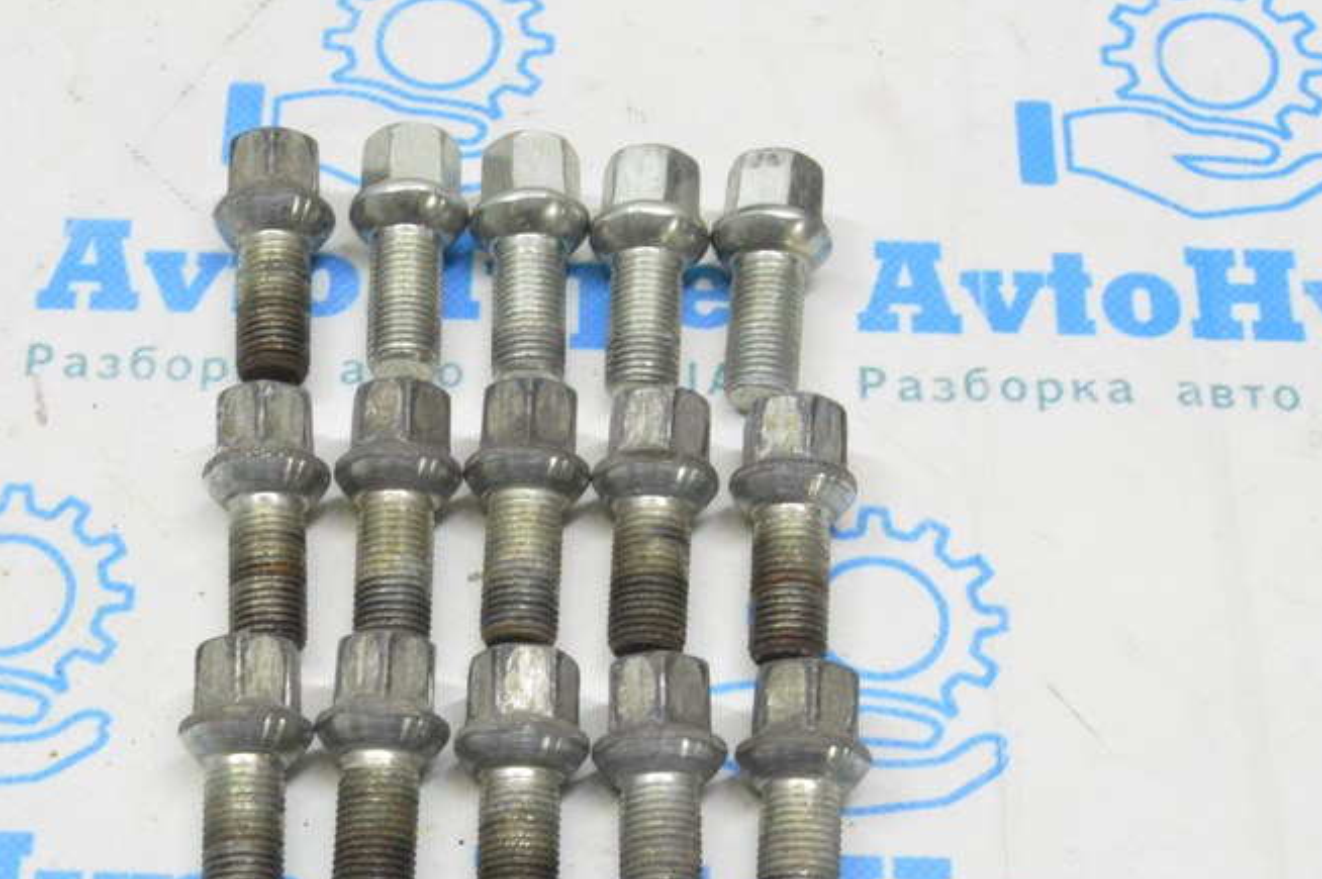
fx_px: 2671
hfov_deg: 27.7
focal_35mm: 73
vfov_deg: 18.6
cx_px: 481
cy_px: 682
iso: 6400
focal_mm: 31
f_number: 20
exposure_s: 1/15
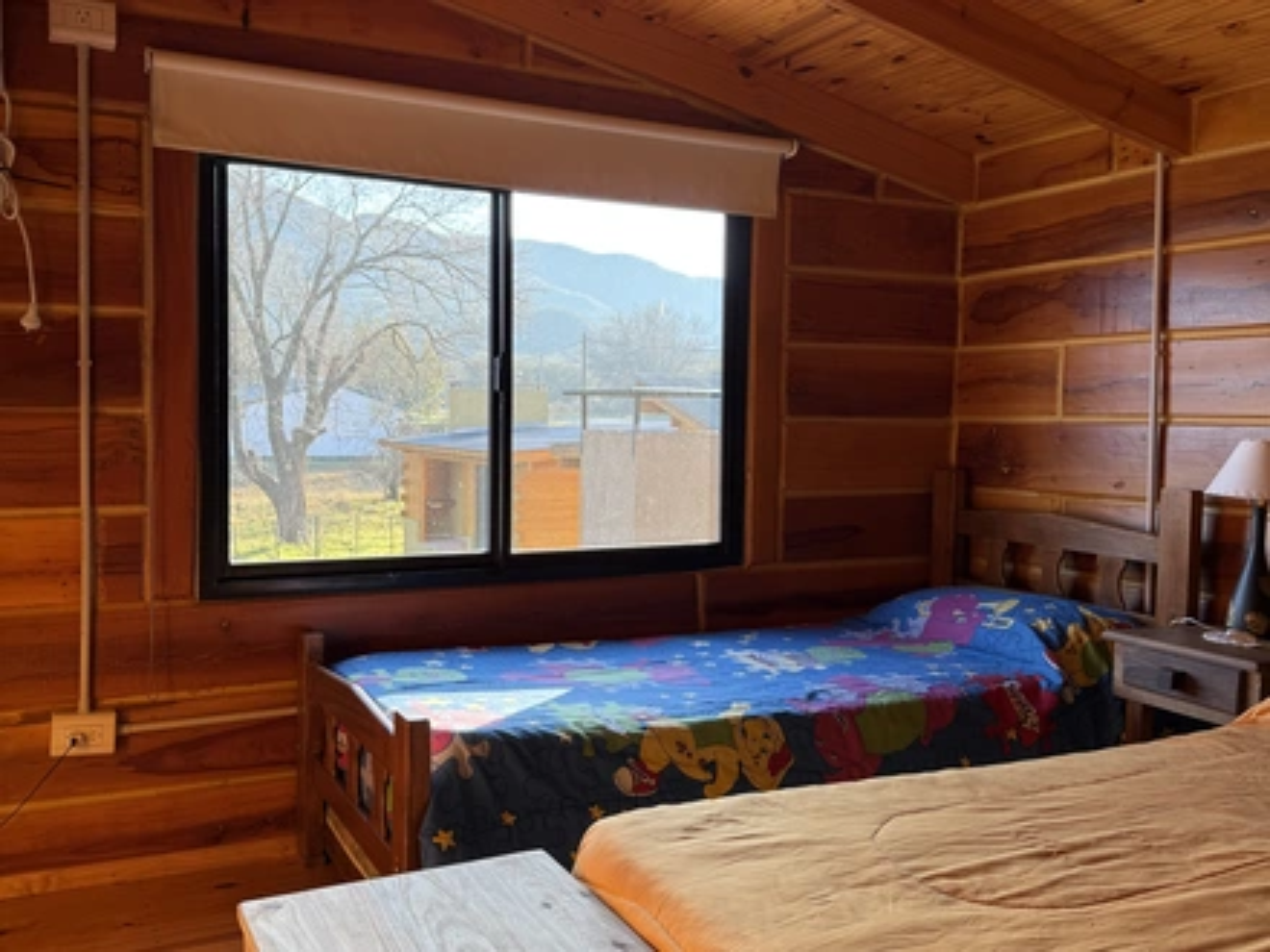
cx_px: 635
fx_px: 881
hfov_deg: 71.6
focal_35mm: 24
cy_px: 476
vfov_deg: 56.8
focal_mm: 6.76
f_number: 1.78
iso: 80
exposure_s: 1/217
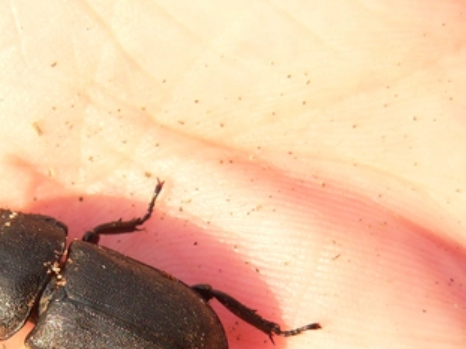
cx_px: 88
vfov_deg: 8.3
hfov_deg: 11.0
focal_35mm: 179
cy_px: 292
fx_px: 2409
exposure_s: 1/125
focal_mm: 14.4
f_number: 4
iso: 100
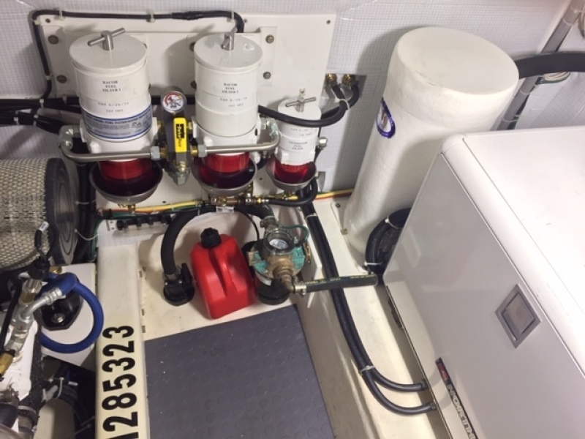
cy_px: 220
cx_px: 292
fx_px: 490
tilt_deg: -48.0
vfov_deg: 48.2
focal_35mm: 29
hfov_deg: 61.7
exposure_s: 1/30
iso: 160
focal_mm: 4.15
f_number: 2.2
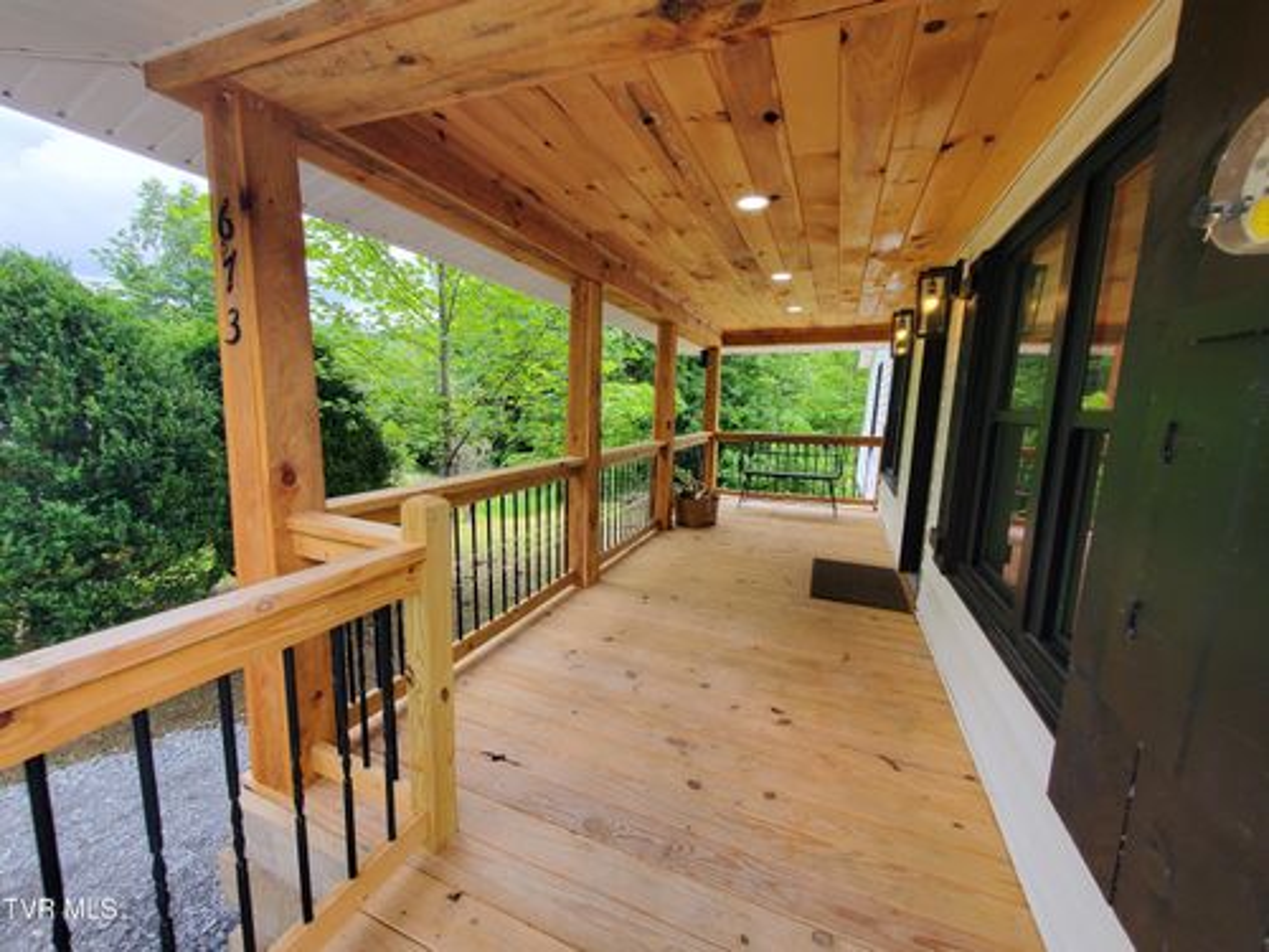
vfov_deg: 89.9
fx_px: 477
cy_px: 476
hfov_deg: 106.2
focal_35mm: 13
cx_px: 634
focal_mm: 1.8
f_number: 2.2
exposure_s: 1/120
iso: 64
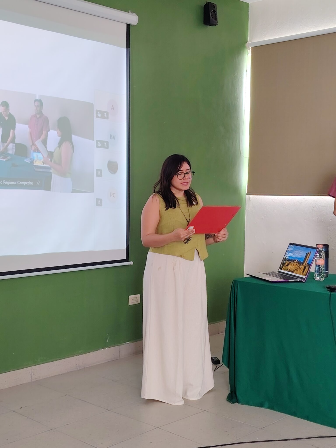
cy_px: 224
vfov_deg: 38.2
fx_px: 647
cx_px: 168
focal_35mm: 50
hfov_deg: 29.1
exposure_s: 1/24
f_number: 1.75
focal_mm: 5.25
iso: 381
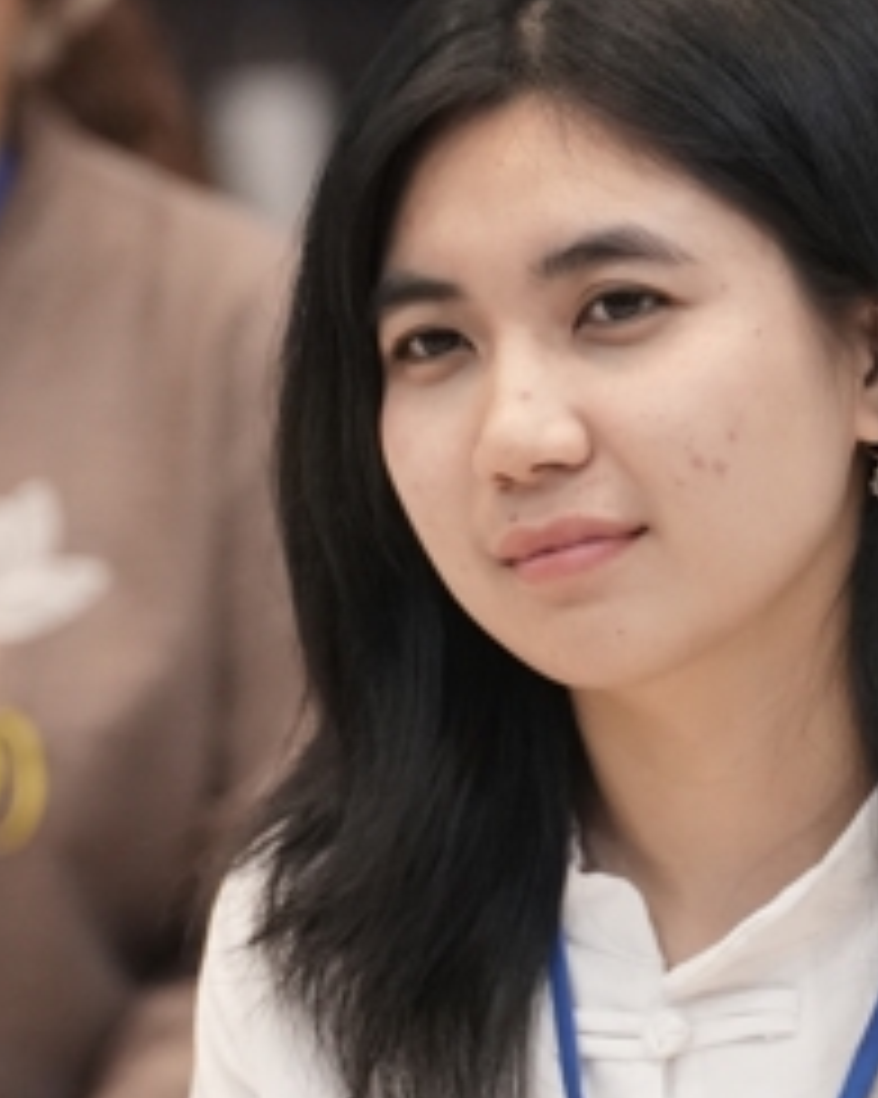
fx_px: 18266
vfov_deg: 3.4
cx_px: 806
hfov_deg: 2.8
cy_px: 916
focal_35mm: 562
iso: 4000
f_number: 2.8
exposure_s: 1/250
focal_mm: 150
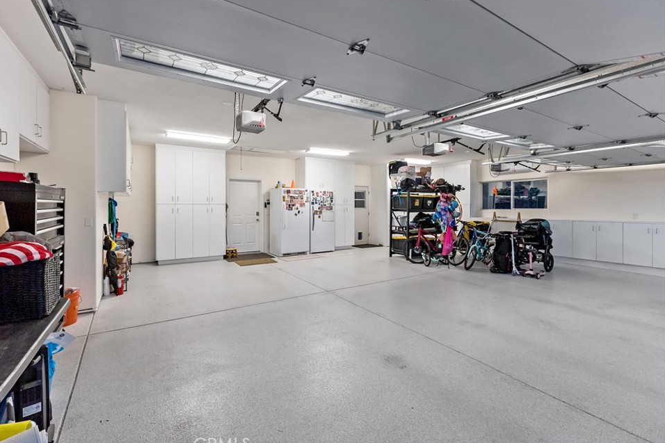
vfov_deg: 77.3
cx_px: 311
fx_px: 277
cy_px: 217
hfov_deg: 100.3
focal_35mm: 15
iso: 1000
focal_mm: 14
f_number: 4
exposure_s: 1/160
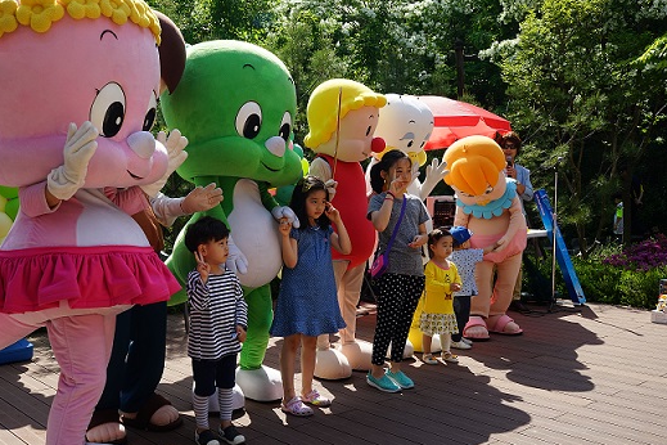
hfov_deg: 51.8
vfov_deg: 35.9
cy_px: 244
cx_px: 298
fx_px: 685
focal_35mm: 37
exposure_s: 1/100
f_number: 9
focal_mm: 32
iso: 100
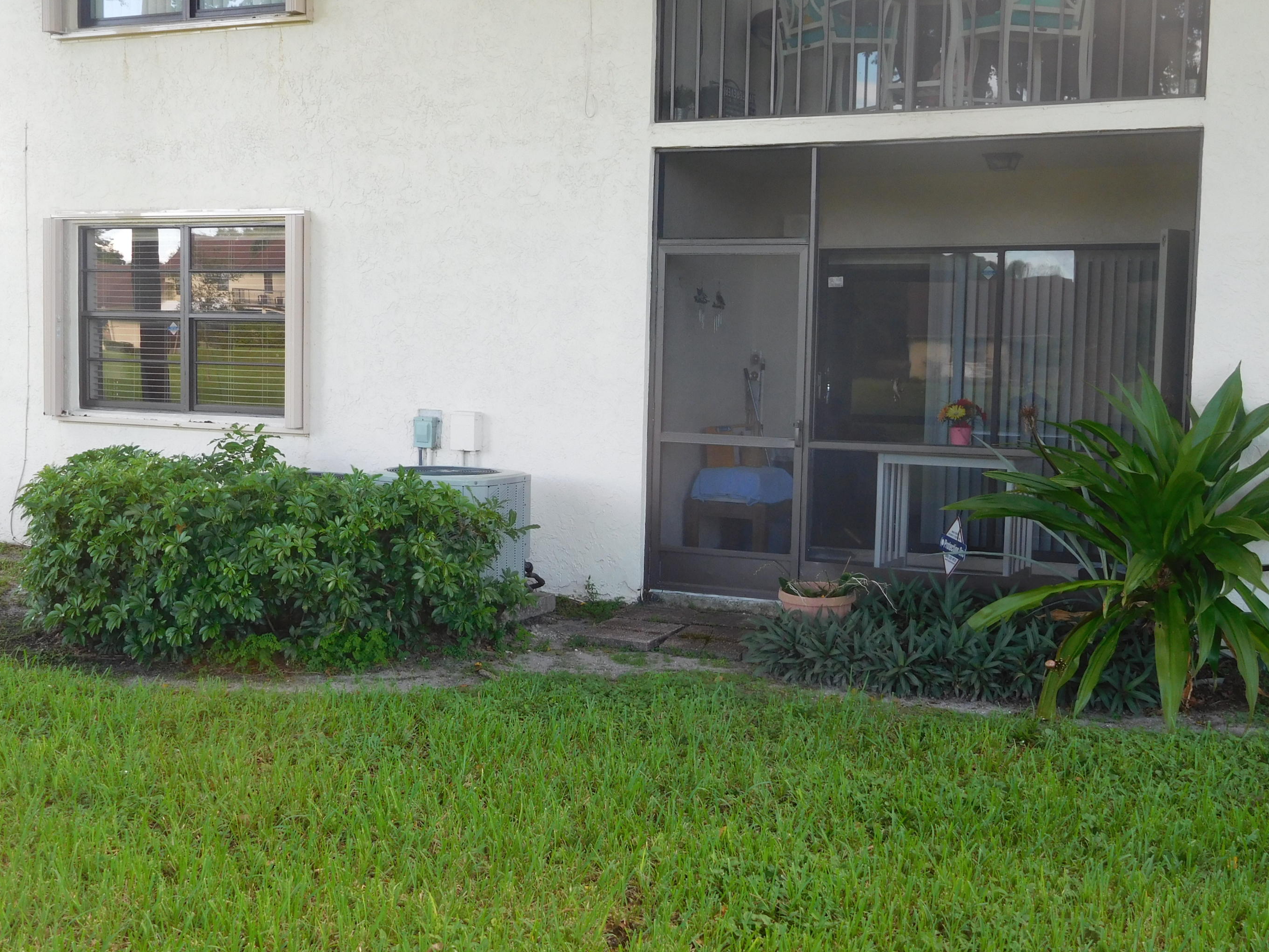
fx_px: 1613
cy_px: 496
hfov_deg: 42.9
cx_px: 587
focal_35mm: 44
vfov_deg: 32.9
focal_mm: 7.1
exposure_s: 1/50
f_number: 3.9
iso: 125
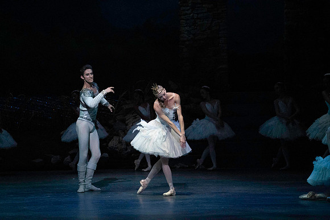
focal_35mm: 200
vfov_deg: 6.9
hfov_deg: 10.3
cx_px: 165
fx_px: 1834
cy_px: 110
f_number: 5
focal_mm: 200
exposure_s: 1/400
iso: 25600
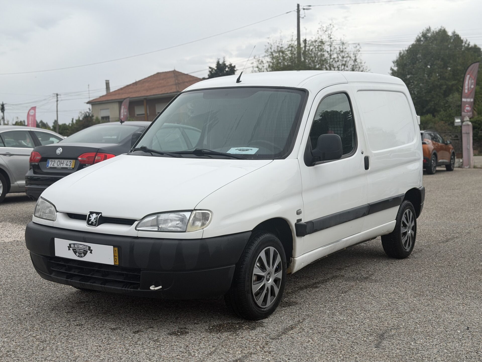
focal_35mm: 48
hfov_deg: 39.7
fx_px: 668
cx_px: 241
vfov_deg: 30.3
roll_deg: +2.2
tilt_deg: -3.0
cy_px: 181
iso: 80
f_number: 1.78
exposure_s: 1/2146
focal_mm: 6.76
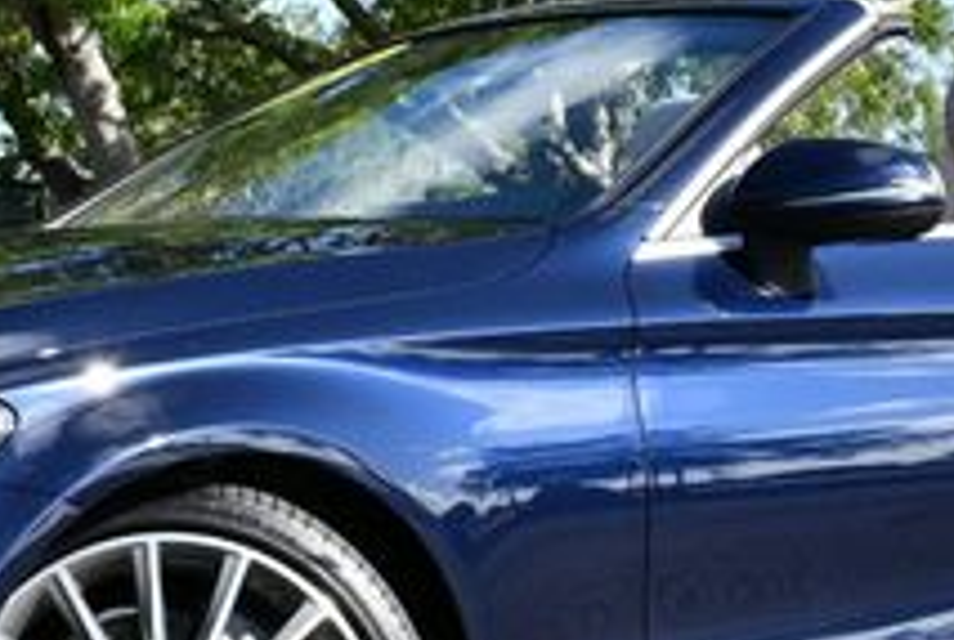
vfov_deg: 10.4
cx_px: 461
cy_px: 273
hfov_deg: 15.5
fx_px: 3505
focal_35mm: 132
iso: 180
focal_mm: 22
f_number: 8
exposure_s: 1/250
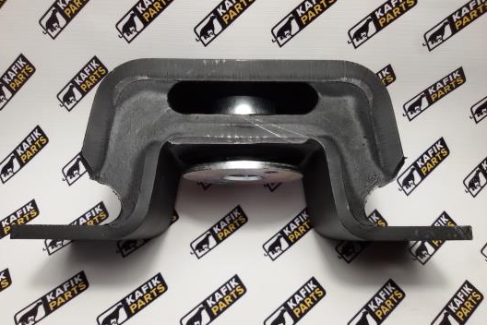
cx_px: 240
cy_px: 160
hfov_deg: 57.2
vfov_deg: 40.0
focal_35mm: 33
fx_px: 446
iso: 64
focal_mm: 2.93
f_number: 2.4
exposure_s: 1/33
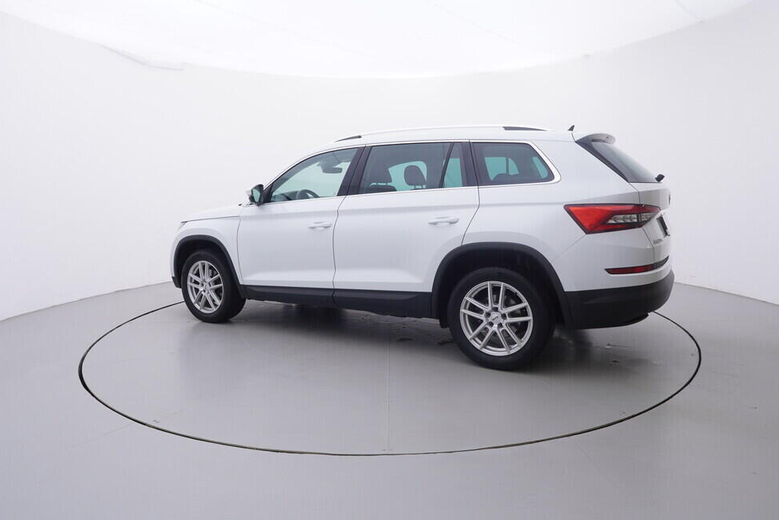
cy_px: 250
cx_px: 390
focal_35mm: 24
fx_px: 509
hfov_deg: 74.8
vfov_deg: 54.1
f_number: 5
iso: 200
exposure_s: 1/80
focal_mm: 15
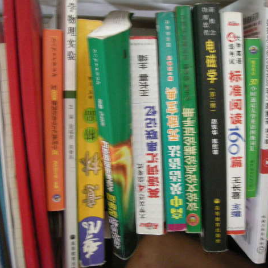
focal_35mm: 42
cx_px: 157
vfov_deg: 40.0
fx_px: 368
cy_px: 132
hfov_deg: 39.9
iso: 400
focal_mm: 5.7
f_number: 2.8
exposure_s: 1/9.7
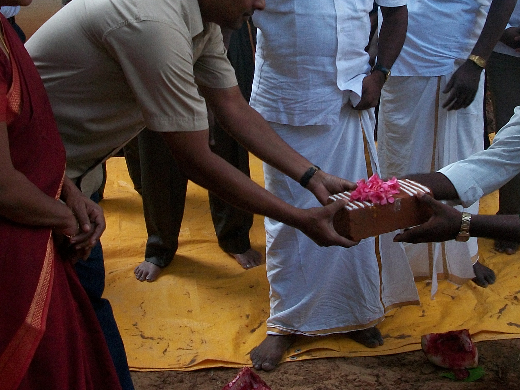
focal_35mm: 55
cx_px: 270
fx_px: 826
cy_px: 64
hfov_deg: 34.9
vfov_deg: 26.0
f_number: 2.9
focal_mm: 5.7
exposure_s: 1/125
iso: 80
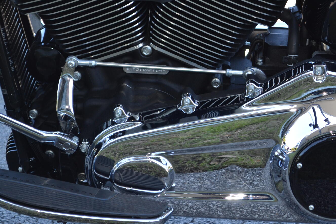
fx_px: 1164
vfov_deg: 11.0
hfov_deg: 16.4
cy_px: 75
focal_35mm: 125
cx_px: 209
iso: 280
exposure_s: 1/125
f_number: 5.6
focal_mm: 55
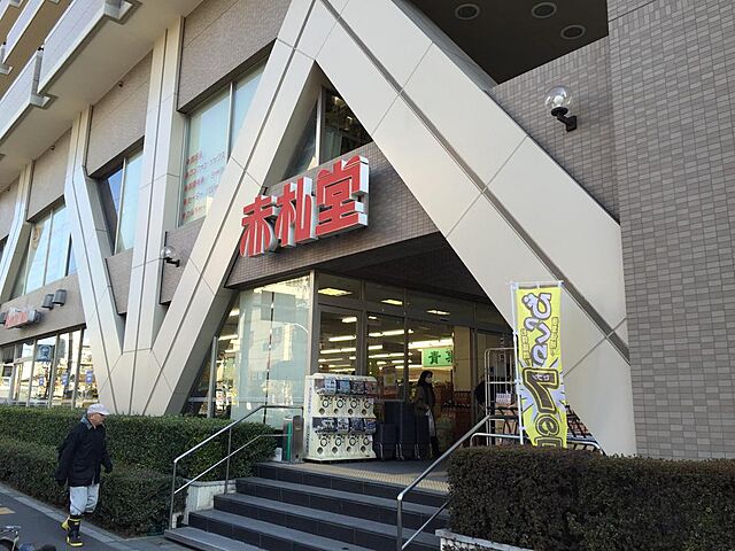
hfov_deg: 61.7
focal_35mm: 29
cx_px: 368
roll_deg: -0.9
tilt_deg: +10.9
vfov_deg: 48.2
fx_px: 616
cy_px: 276
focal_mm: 4.15
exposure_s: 1/314
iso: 32
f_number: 2.2
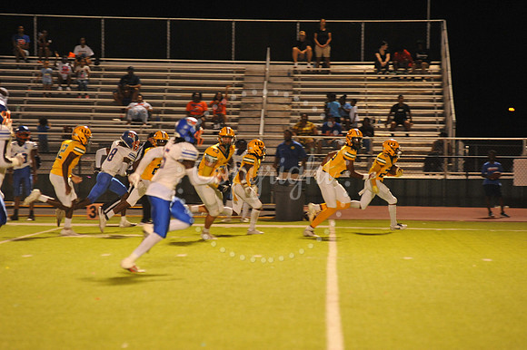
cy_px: 175
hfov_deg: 10.3
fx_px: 2926
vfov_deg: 6.9
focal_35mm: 200
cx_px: 264
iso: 3200
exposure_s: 1/160
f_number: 5
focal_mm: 200
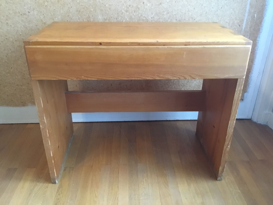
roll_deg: -1.3
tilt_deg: -26.3
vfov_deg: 45.4
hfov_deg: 58.4
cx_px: 136
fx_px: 244
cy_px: 102
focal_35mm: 31
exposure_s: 1/17
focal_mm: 3.3
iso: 400
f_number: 2.4
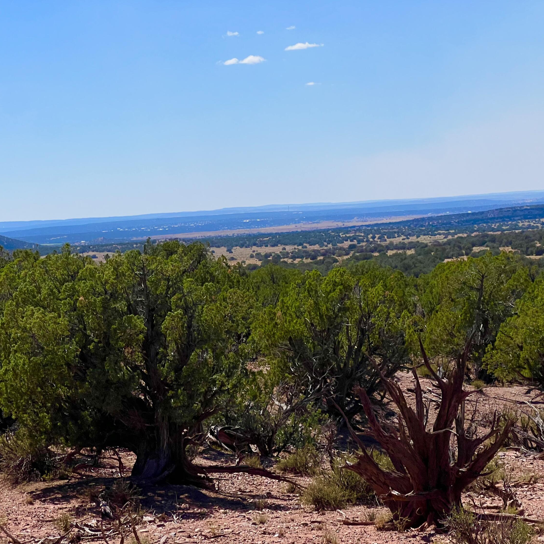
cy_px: 272
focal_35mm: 91
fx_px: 1618
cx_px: 250
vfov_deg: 19.1
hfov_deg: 19.1
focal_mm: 9
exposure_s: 1/2874
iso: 32
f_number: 2.8
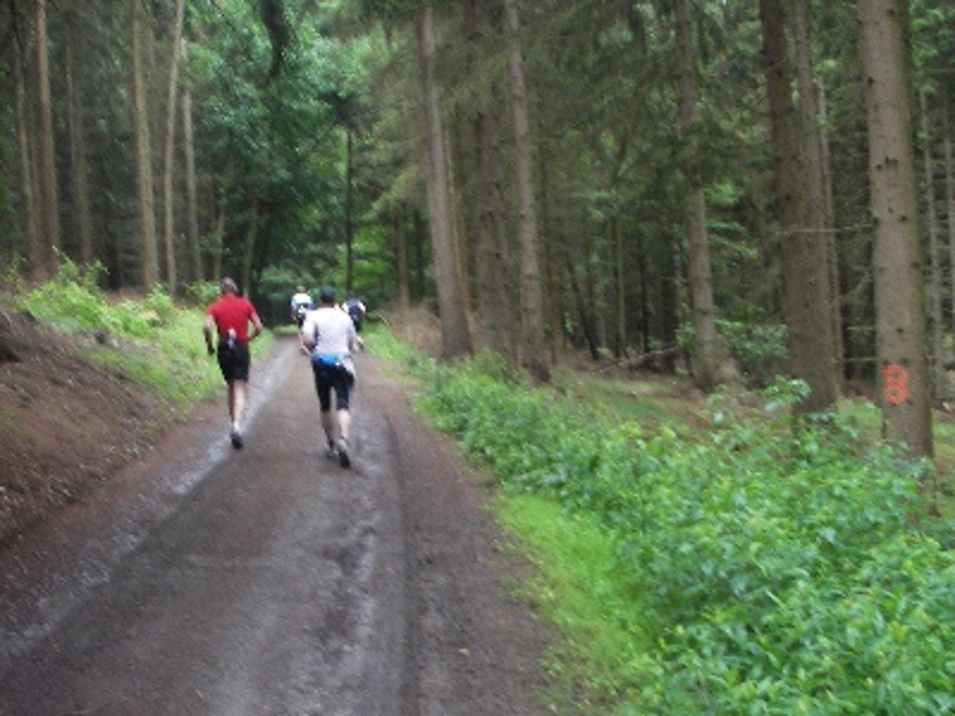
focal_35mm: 38
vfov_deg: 37.7
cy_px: 358
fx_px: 1048
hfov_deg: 49.0
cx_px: 478
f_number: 3.3
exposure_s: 1/30
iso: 100
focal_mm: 6.3
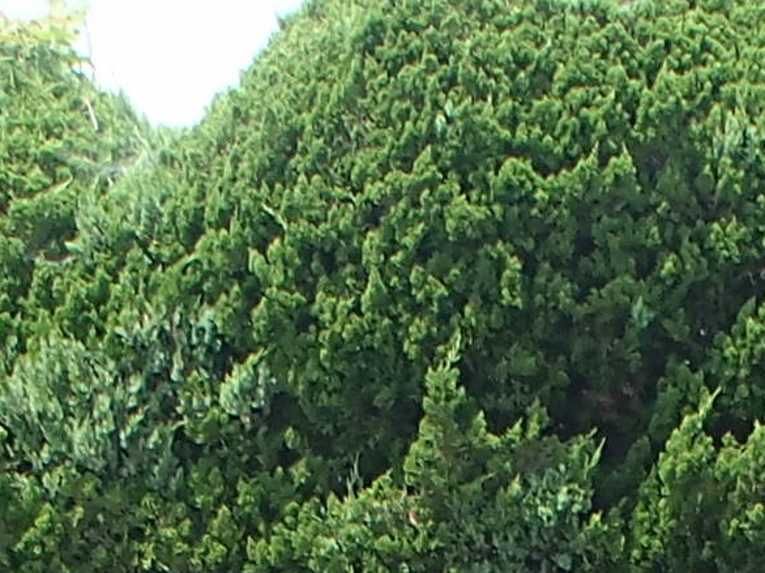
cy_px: 1201
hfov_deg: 12.8
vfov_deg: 9.0
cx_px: 633
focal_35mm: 153
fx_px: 3380
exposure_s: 1/320
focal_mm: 5
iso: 100
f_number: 3.9
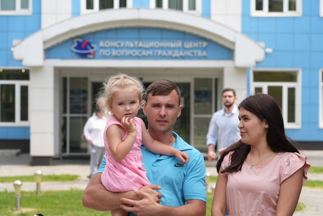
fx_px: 1122
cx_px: 162
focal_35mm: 125
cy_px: 108
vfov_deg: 11.0
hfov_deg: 16.4
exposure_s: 1/500
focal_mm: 125
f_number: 8
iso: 500
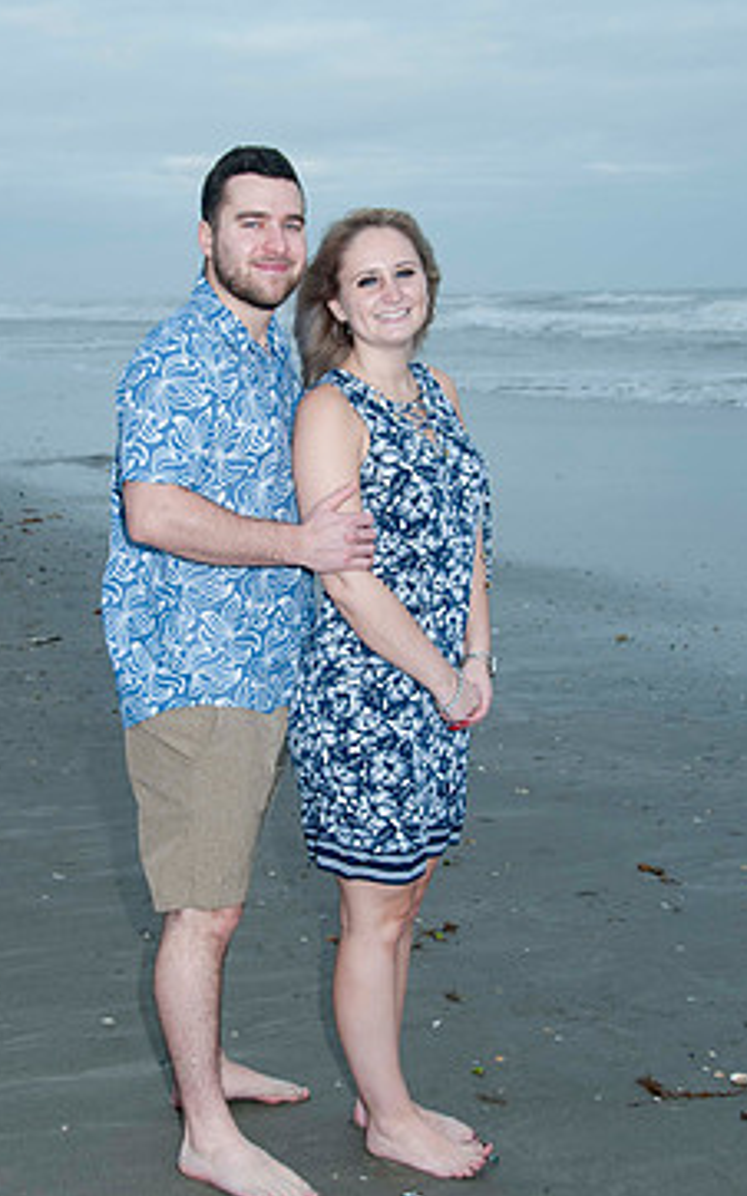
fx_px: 1793
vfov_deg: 36.9
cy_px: 601
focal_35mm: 55
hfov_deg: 23.5
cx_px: 283
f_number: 5.6
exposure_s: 1/125
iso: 100
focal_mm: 29
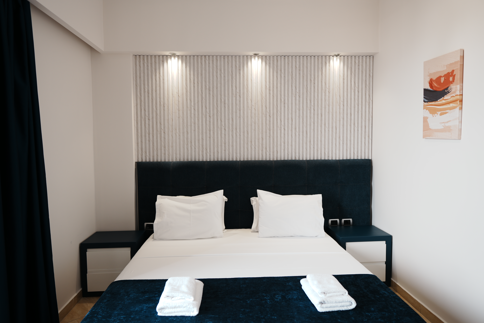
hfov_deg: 73.7
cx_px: 242
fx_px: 323
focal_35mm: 24
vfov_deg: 53.1
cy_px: 162
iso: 64
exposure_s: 1/125
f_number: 1.8
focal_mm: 16
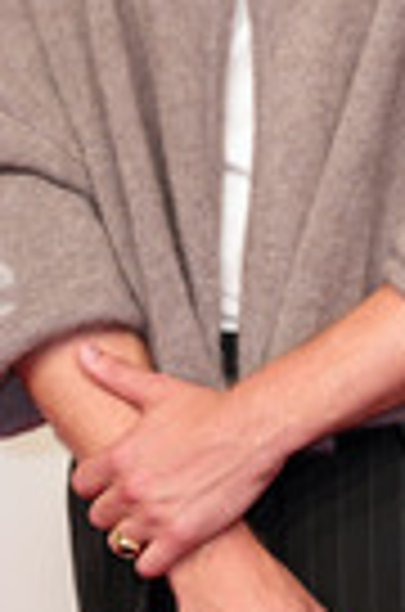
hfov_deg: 6.6
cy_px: 68
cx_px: 274
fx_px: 3494
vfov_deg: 10.0
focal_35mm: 206
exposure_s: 1/200
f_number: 2.8
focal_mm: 70
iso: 320
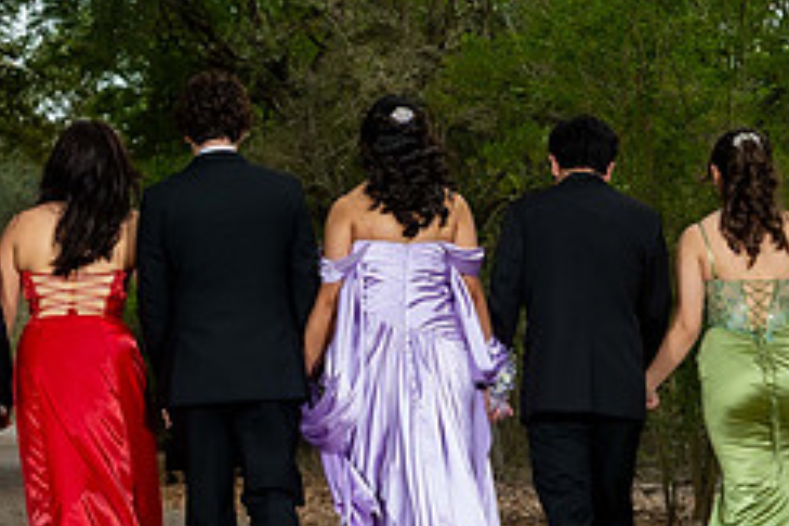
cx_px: -49
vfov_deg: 11.0
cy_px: 398
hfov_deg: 16.1
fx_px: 2717
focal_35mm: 124
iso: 250
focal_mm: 35
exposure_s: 1/200
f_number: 3.2
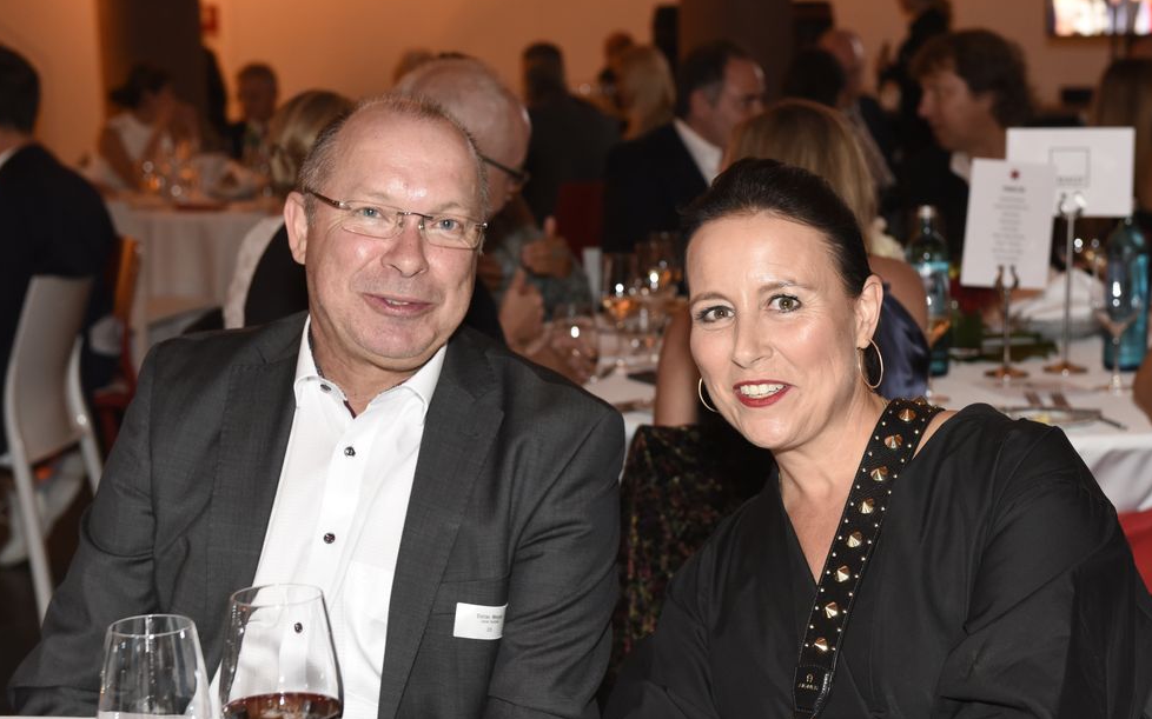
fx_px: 2197
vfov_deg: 18.6
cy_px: 366
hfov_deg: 29.4
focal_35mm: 70
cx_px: 599
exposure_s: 1/80
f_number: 4.5
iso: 1600
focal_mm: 56
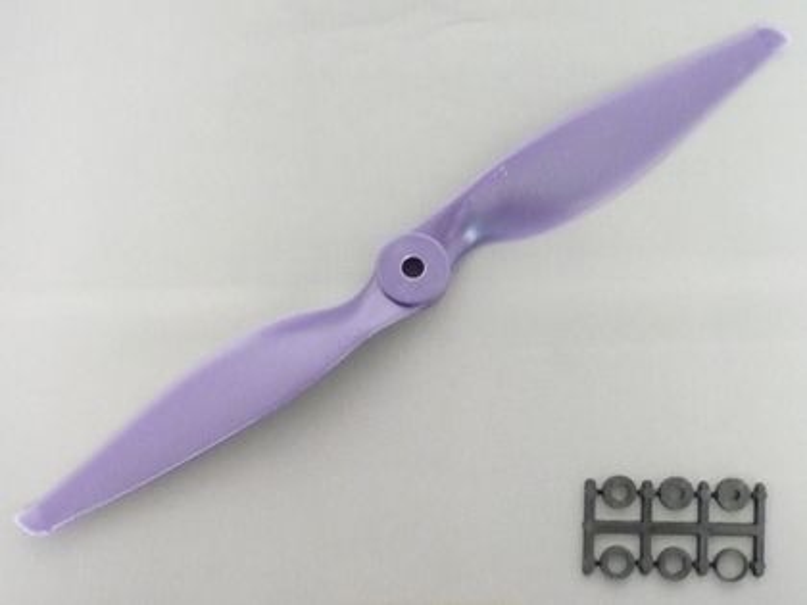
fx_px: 769
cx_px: 404
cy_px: 302
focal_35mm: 33
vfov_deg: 42.9
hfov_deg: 55.4
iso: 1600
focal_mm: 5.5
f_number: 2.8
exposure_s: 1/40
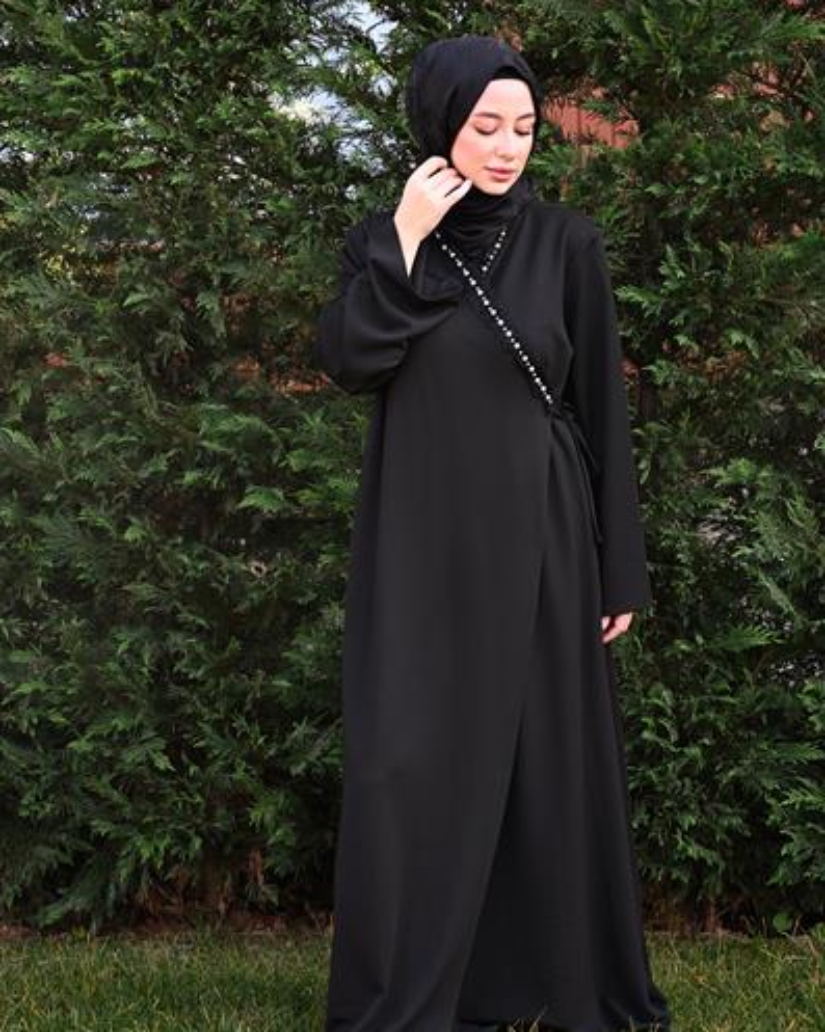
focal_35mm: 111
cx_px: 411
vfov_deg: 17.4
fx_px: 3378
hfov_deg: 13.9
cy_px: 509
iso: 360
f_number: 4.8
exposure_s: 1/250
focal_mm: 65
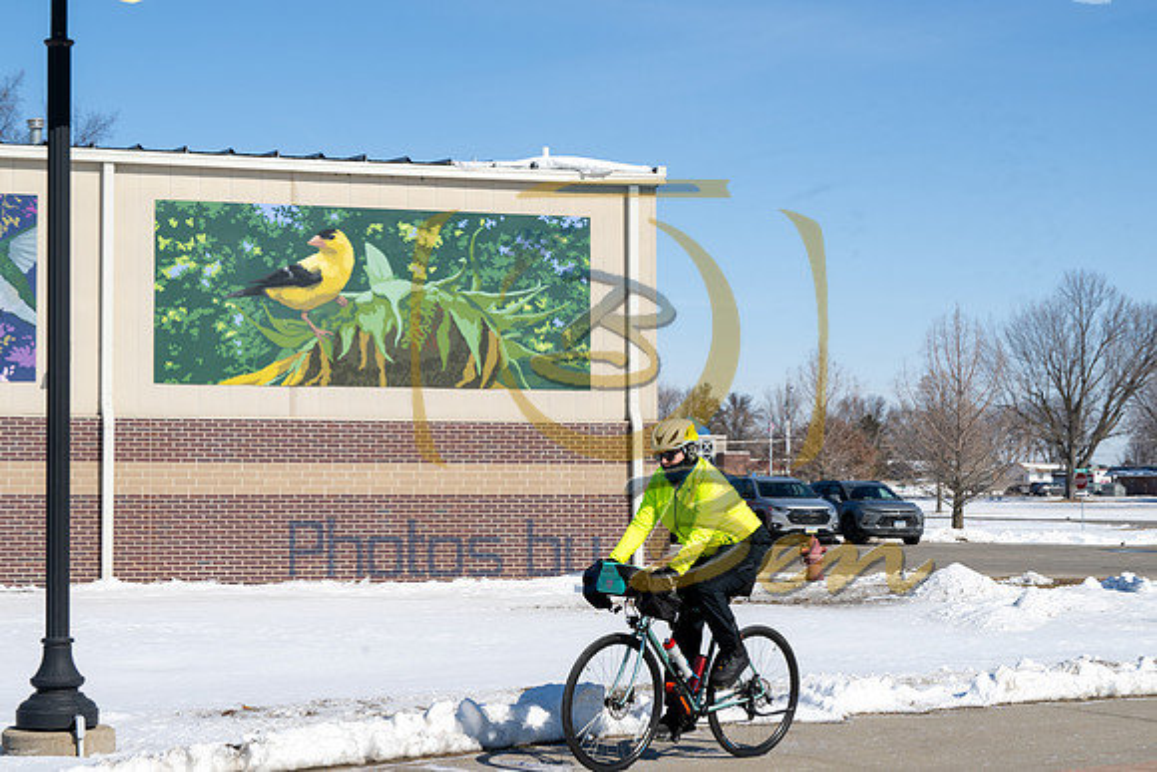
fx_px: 2250
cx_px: 578
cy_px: 386
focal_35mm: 70
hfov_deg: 28.8
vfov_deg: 19.5
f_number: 10
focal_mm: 70
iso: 250
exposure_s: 1/500
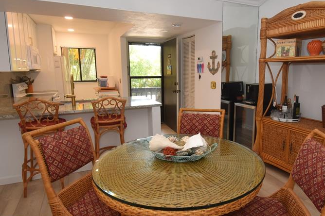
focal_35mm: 23
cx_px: 187
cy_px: 99
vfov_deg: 55.0
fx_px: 208
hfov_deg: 75.6
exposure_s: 1/100
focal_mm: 10
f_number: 5
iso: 800
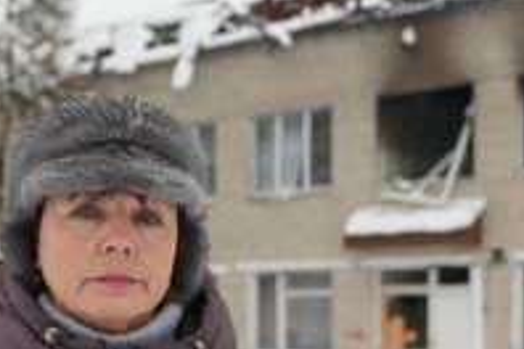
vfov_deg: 16.5
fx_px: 1179
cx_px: 148
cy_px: 342
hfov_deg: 24.8
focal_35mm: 81
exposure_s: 1/160
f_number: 4
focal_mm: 40
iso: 1000
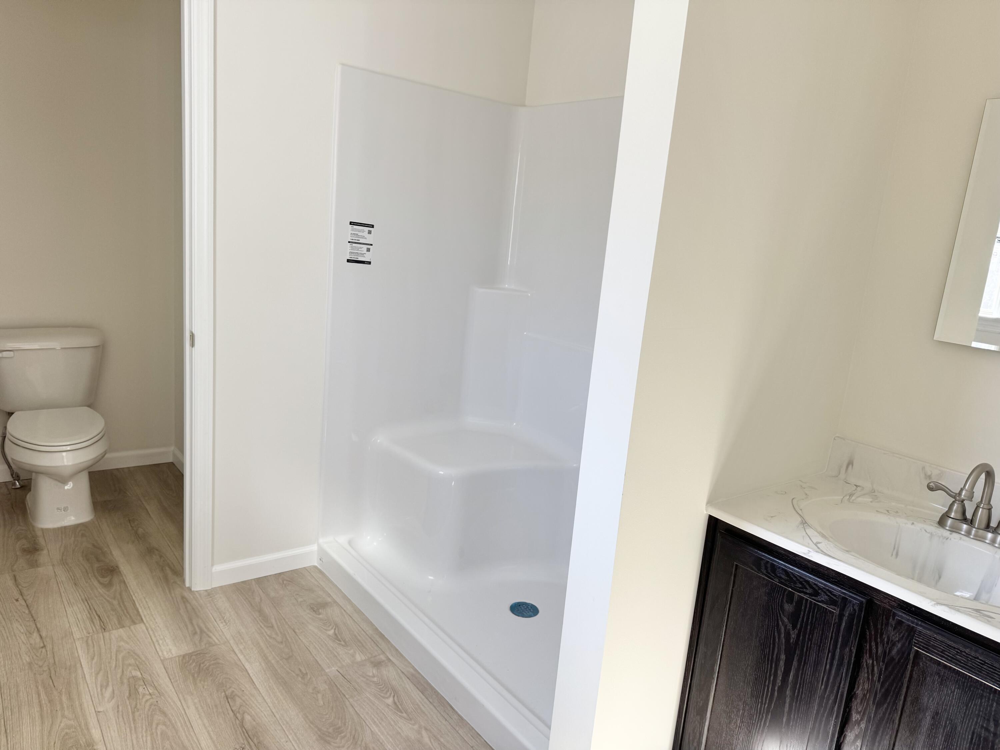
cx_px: 500
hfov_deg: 71.6
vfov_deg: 56.8
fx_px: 693
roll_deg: -5.7
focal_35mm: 24
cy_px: 375
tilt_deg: -13.1
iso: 80
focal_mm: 6.76
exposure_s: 1/121
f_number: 1.78
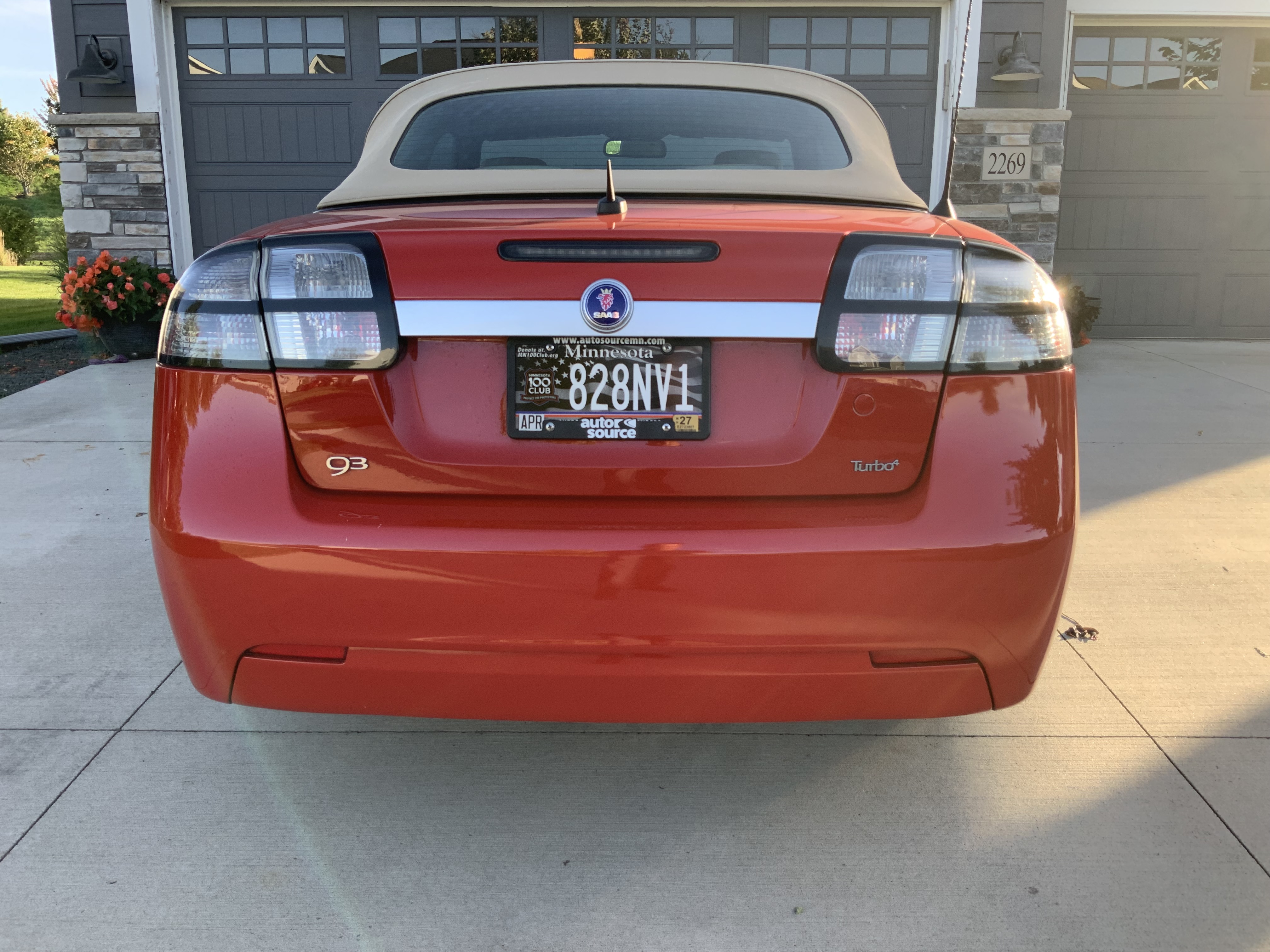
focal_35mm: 29
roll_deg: +1.0
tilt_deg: -11.7
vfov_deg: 48.2
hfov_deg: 61.7
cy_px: 476
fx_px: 1064
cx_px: 635
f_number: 1.8
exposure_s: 1/243
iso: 16
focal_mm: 3
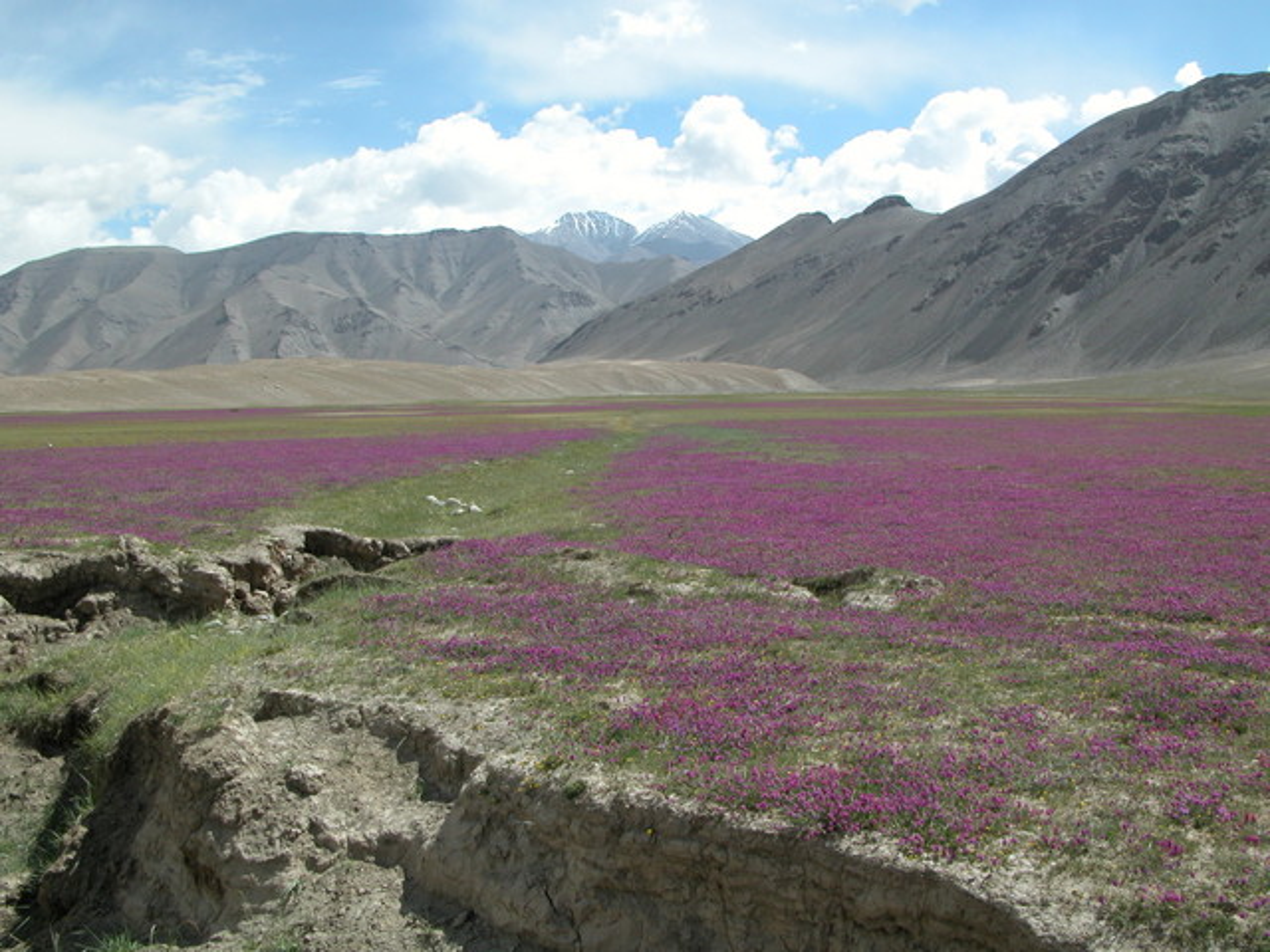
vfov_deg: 40.7
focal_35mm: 35
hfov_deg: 52.6
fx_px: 1284
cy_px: 476
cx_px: 635
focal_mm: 8.9
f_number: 7.1
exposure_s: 1/320
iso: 100
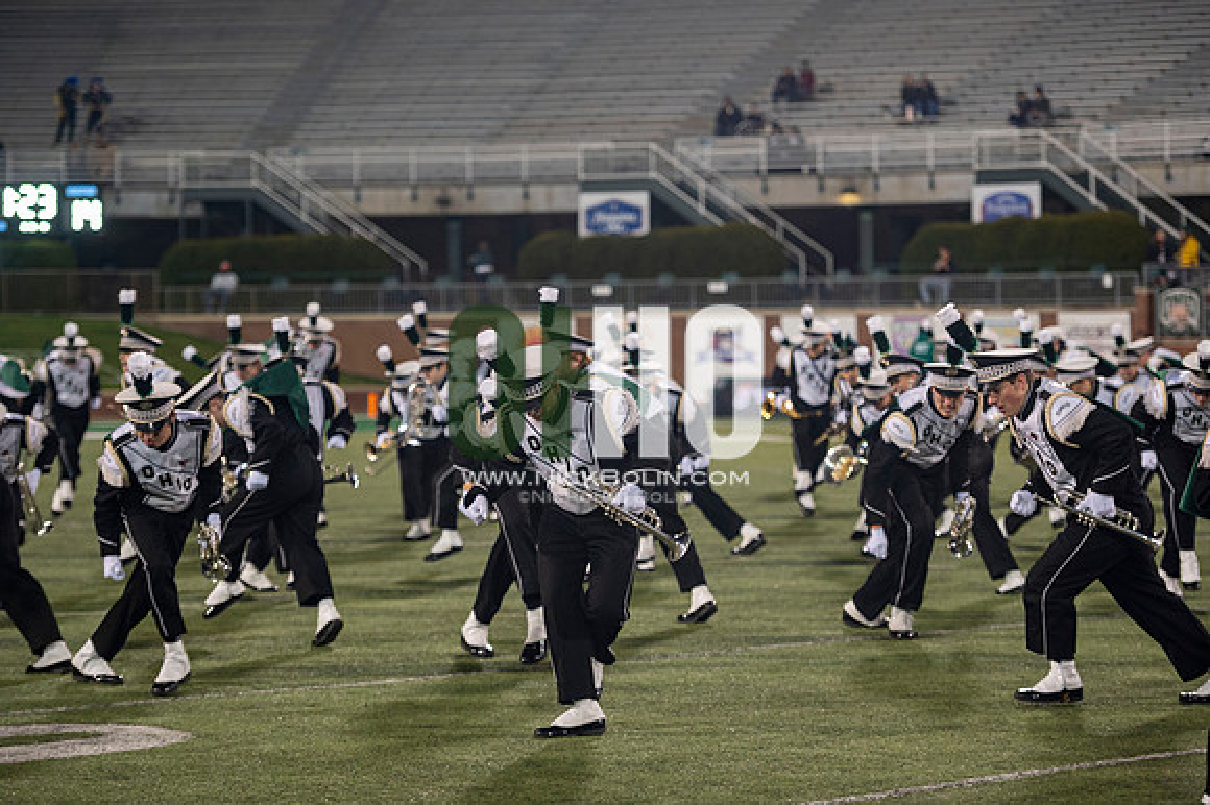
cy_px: 402
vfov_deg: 11.8
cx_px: 605
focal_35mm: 116
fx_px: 3897
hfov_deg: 17.7
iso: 1000
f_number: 2.8
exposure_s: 1/500
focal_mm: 116
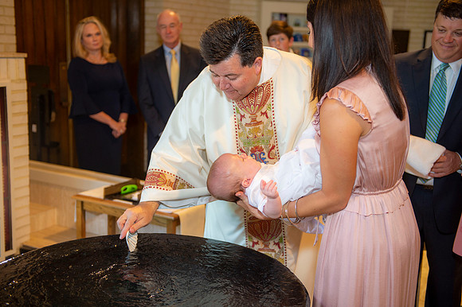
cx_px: 231
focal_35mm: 48
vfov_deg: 28.0
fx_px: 616
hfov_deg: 41.1
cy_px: 154
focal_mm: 48
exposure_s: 1/100
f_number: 3.2
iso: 560
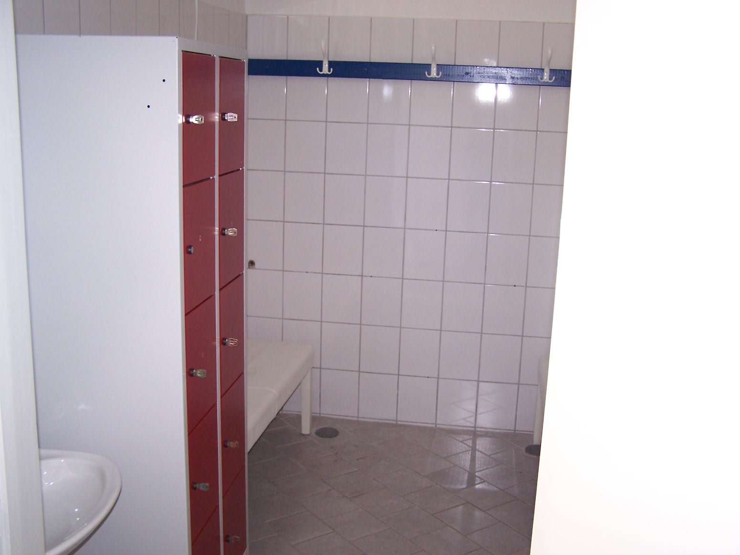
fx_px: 812
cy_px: 278
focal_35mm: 38
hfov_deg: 49.0
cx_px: 370
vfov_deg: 37.7
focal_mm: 6.3
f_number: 2.8
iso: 140
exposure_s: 1/60
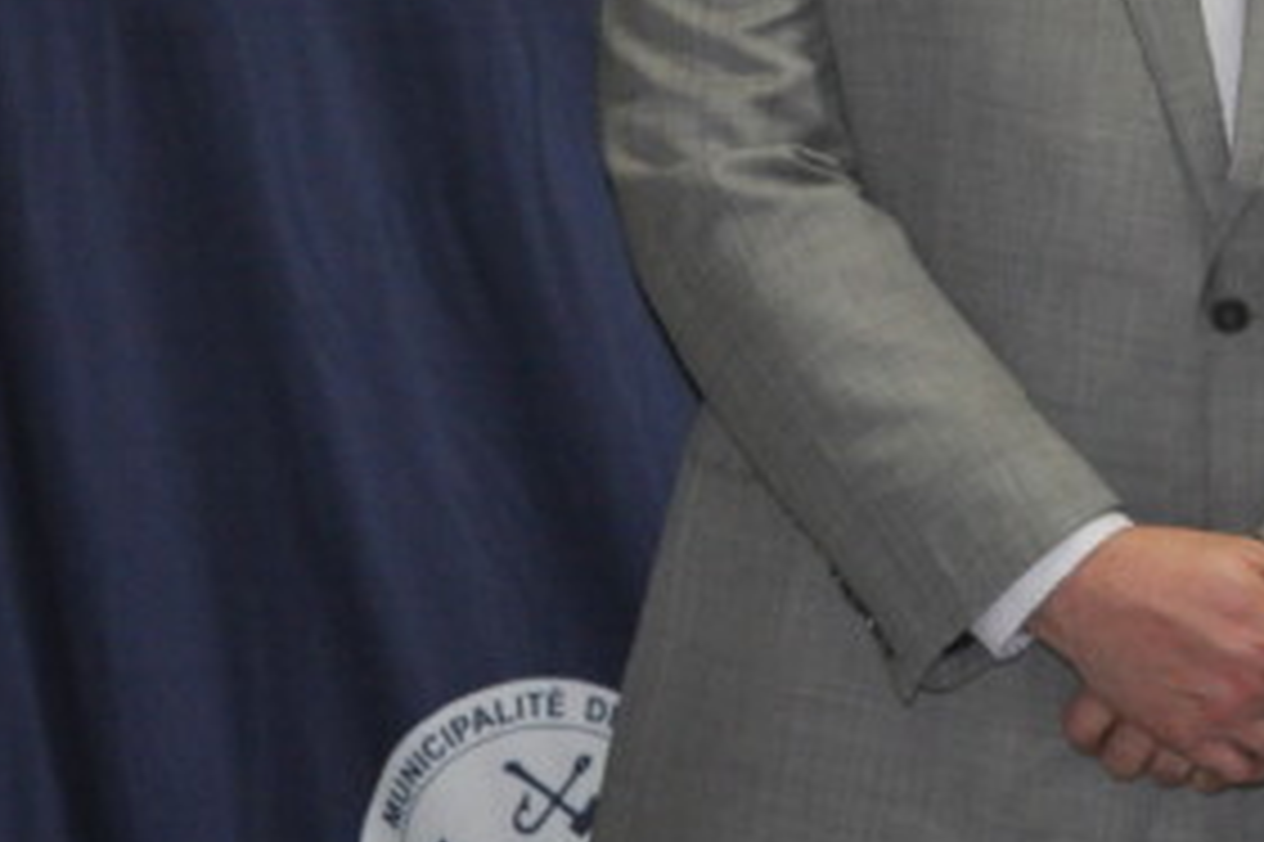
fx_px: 5965
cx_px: 1936
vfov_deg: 8.0
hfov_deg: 11.6
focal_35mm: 170
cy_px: 63
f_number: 5
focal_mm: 36
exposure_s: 1/60
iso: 800
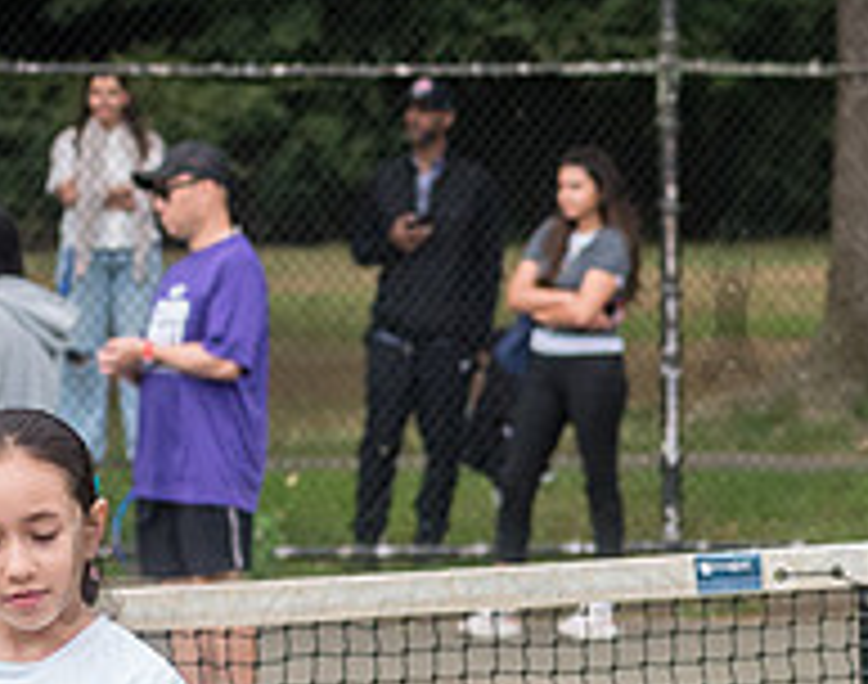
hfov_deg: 6.2
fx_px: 7890
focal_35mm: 309
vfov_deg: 5.0
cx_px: 1205
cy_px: 609
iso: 1250
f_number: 5
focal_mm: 80
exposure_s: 1/2000
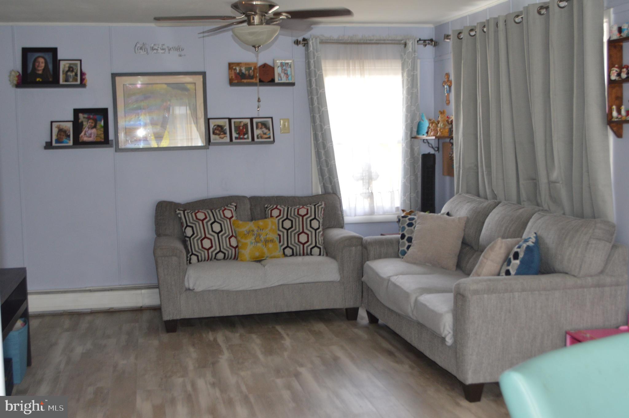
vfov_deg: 28.0
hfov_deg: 41.2
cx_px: 314
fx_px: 838
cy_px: 209
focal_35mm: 48
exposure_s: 1/60
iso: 800
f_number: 4.8
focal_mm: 32
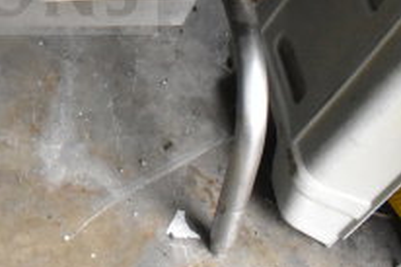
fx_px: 890
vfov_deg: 15.8
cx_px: -62
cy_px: -120
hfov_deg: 23.5
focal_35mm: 80
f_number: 10
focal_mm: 18
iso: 6400
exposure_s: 1/320
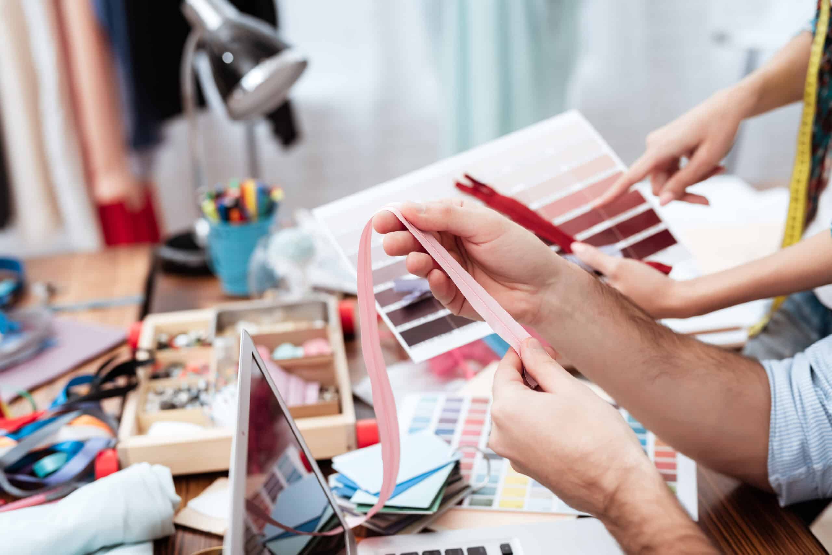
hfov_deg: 39.6
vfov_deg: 27.0
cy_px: 278
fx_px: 1156
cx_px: 416
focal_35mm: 50
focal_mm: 50
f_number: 2.8
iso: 320
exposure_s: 1/160
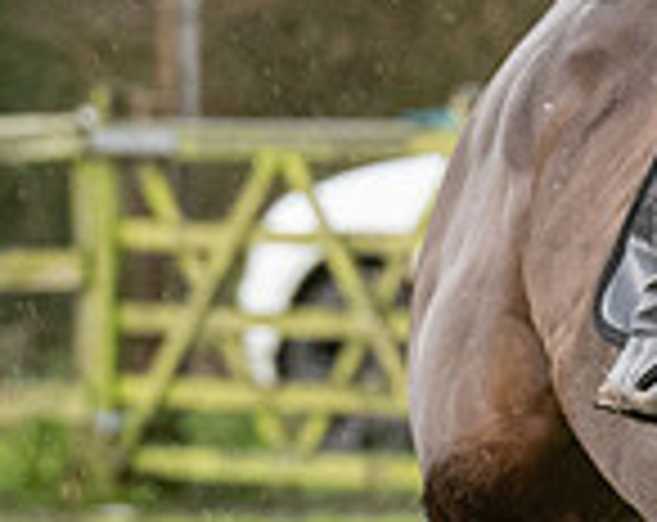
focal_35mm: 1185
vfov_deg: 1.3
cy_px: -27
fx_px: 22980
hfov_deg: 1.6
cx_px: 1239
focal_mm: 125
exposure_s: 1/500
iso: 800
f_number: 5
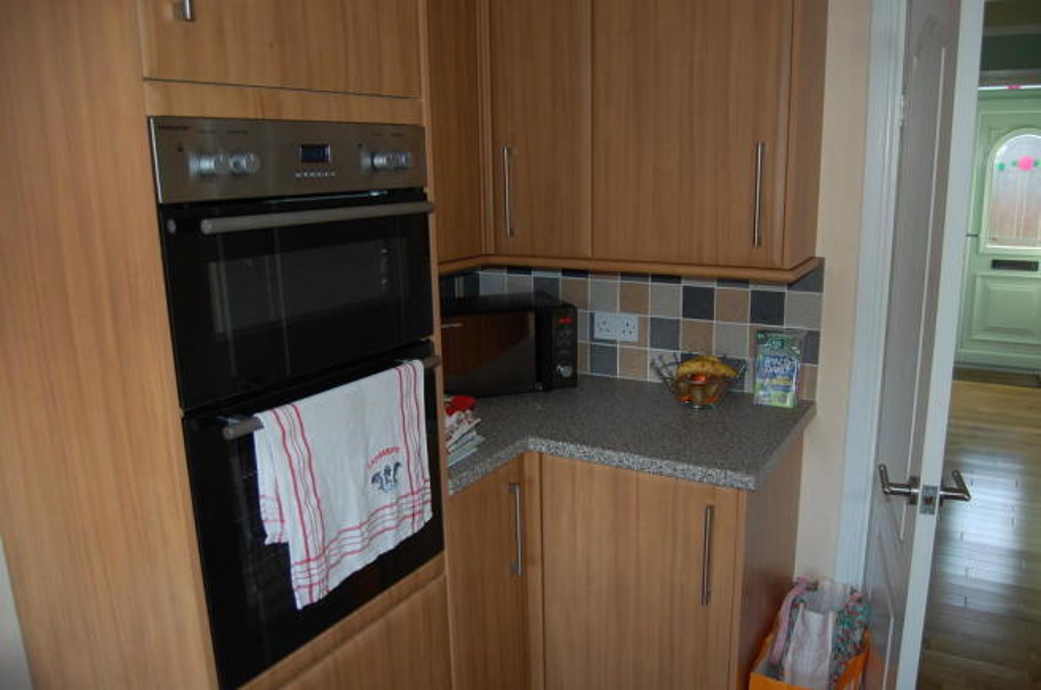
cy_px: 345
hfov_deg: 67.5
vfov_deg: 47.8
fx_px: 779
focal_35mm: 27
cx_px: 520
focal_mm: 18
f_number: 3.5
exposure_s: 1/60
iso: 400
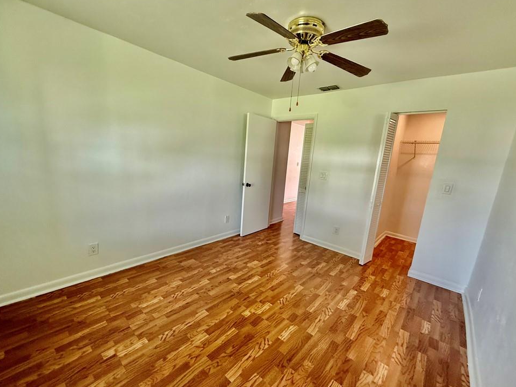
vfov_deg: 81.7
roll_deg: -4.6
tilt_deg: -11.4
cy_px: 202
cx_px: 254
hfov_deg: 98.2
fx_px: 224
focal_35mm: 15
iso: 200
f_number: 2.2
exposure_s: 1/60
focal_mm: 2.22
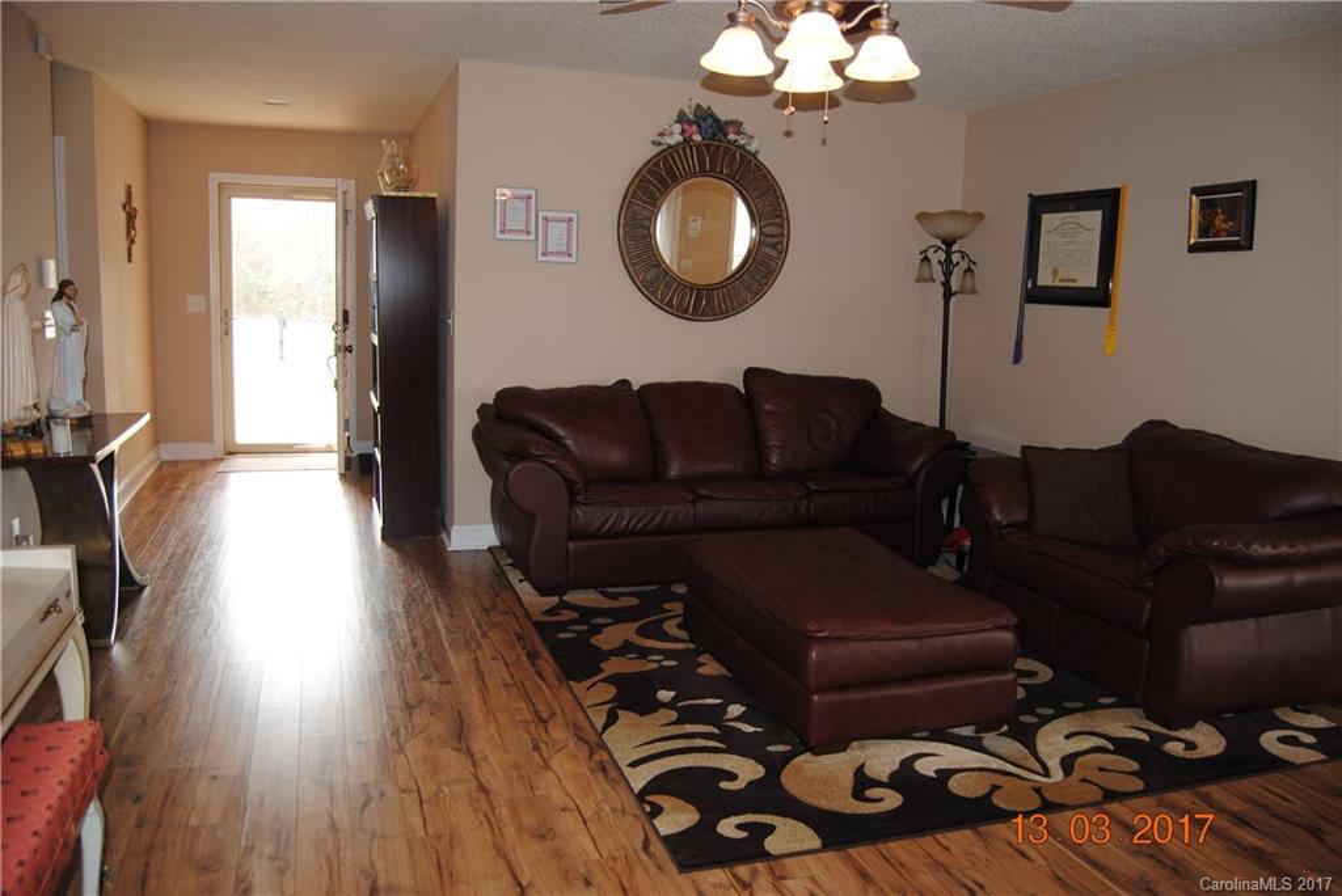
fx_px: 1007
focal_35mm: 27
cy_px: 448
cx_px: 671
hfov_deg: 67.4
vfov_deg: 48.0
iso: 200
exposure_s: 1/80
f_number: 3.5
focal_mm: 18
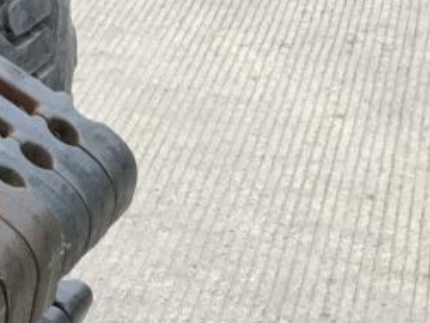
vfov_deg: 12.1
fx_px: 1466
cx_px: -142
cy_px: 441
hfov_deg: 15.8
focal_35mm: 118
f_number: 1.8
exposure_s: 1/415
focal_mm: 3
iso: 16
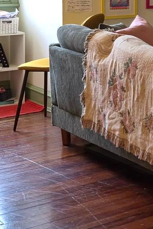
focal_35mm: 96
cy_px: -1
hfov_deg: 12.6
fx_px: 612
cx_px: 298
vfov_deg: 20.5
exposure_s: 1/60
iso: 125
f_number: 1.8
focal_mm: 5.4
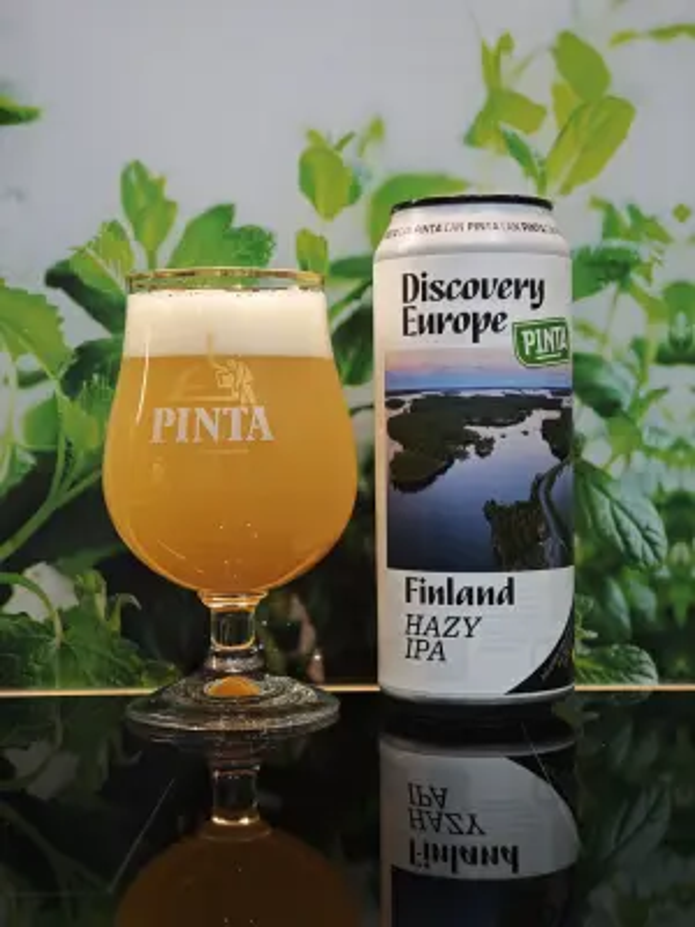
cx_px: 348
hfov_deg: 24.4
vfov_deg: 32.2
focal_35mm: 60
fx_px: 1606
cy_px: 464
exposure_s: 1/100
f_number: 2
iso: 1250
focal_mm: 9
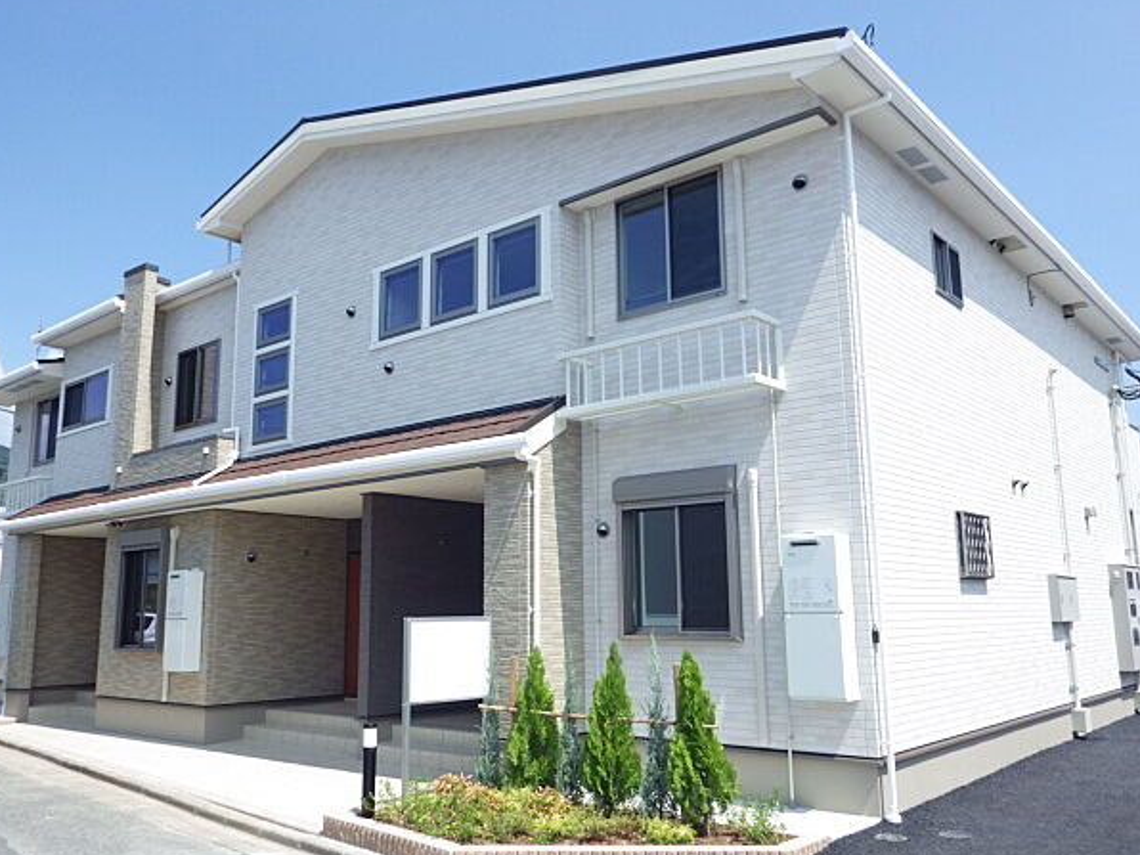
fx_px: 955
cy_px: 438
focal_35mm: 29
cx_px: 559
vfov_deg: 48.2
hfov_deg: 61.7
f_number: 3.2
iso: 100
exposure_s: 1/800
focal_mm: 4.9
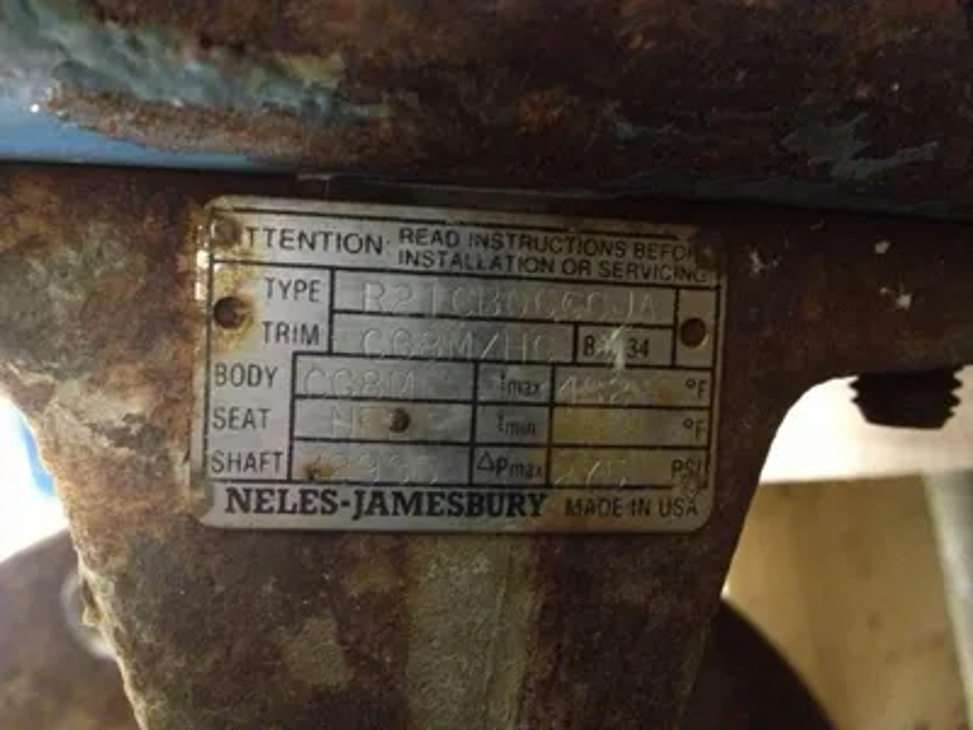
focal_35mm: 35
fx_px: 984
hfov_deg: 52.6
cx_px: 486
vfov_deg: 40.7
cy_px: 365
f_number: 2.4
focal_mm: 4.28
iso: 800
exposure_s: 1/15
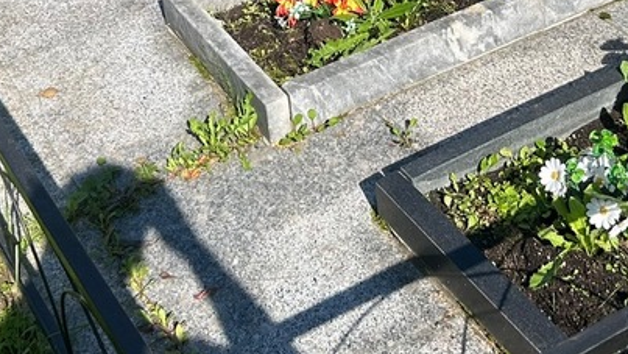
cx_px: 338
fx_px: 1199
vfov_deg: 16.2
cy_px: -58
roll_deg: +8.7
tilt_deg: -29.6
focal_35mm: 72
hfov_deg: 29.3
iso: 50
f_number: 1.5
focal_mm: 5.7
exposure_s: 1/3356
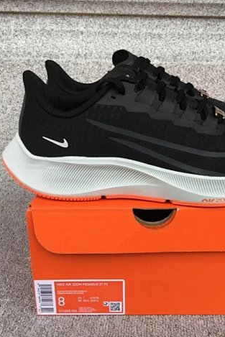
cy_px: 171
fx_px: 412
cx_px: 157
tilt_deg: -18.4
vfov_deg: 44.5
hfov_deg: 30.2
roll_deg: -0.5
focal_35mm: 44
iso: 25
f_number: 2.4
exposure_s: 1/50
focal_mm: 3.3
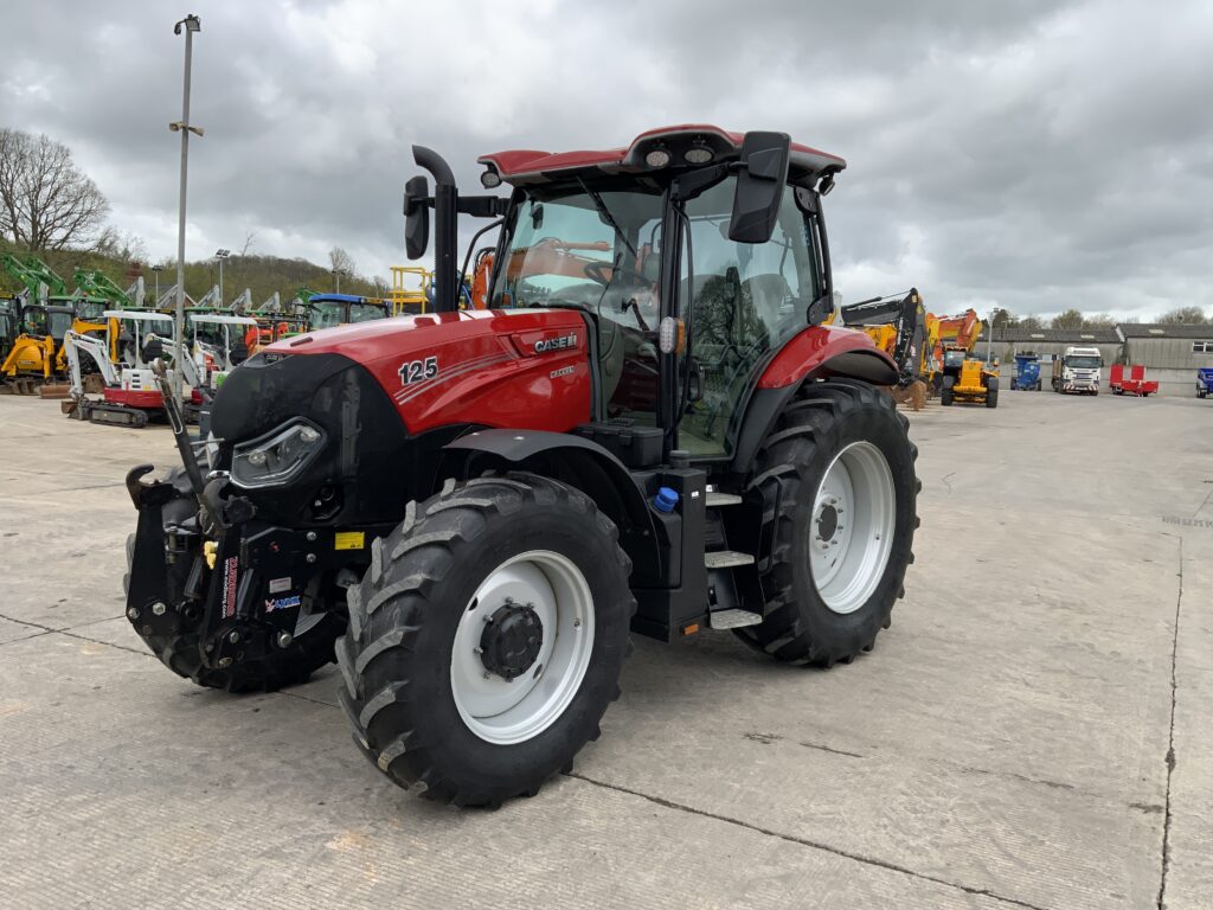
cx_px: 606
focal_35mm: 29
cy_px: 455
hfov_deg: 61.7
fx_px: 1016
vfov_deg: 48.2
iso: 16
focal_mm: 3
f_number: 1.8
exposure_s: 1/978
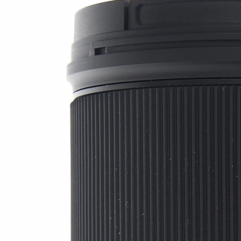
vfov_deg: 6.1
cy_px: 255
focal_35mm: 288
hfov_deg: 6.1
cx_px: 221
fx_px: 2268
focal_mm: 50
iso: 1000
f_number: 8
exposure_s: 1/125
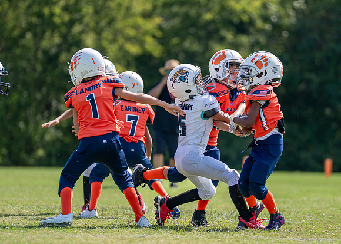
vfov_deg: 4.6
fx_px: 3037
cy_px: 127
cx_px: 184
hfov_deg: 6.4
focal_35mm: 314
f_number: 2.8
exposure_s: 1/2500
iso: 200
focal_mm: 200
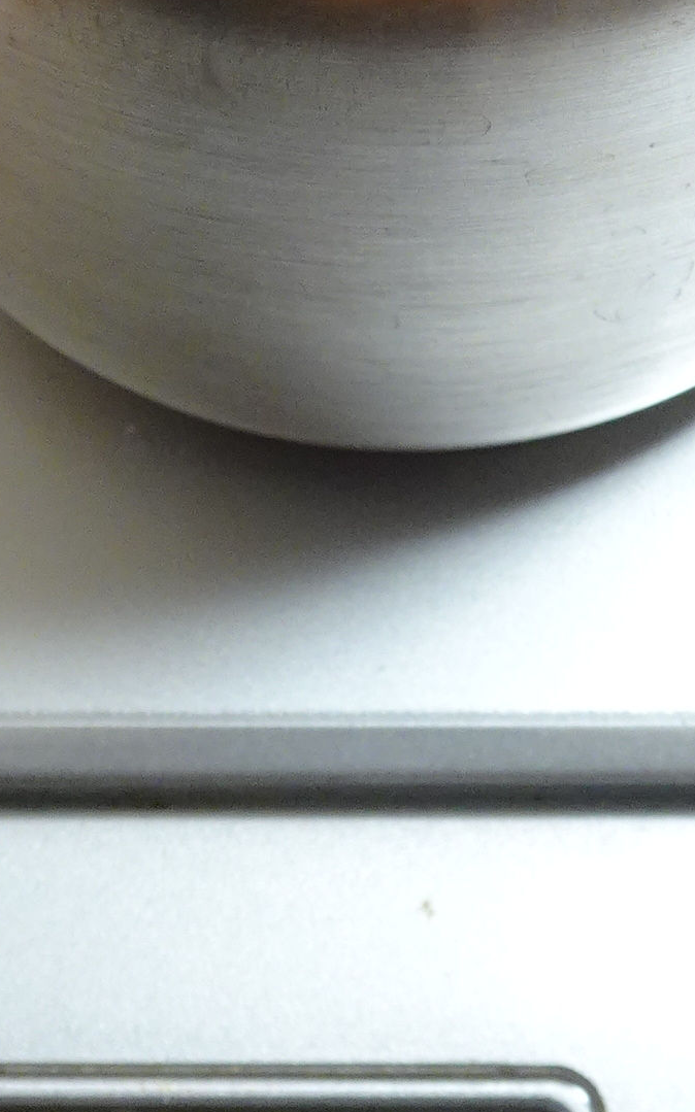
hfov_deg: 15.2
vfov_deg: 23.9
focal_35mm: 86
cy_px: 294
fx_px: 2607
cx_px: 331
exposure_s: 1/13
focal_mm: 4.25
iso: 200
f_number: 3.5
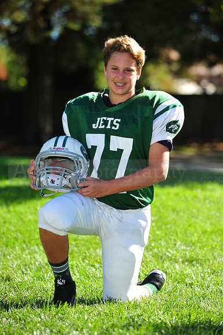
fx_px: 1442
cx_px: 112
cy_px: 168
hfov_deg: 8.8
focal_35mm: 155
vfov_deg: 13.3
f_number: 4.5
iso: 400
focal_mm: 155
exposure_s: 1/1250
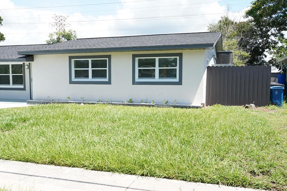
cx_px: 140
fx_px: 271
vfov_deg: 38.8
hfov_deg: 55.8
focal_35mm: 34
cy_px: 109
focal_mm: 29
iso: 125
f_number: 7.1
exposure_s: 1/125
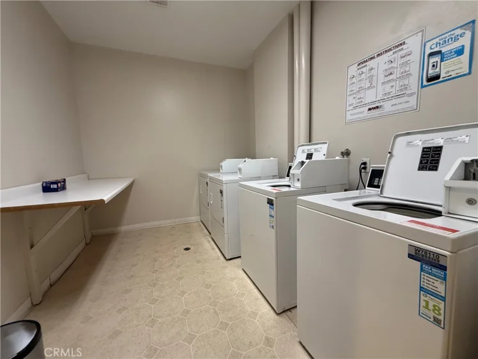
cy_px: 180
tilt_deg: -6.8
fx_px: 193
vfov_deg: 85.7
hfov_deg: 102.1
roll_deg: +1.7
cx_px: 239
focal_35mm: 14
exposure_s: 1/120
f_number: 2.2
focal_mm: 2.22
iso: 320
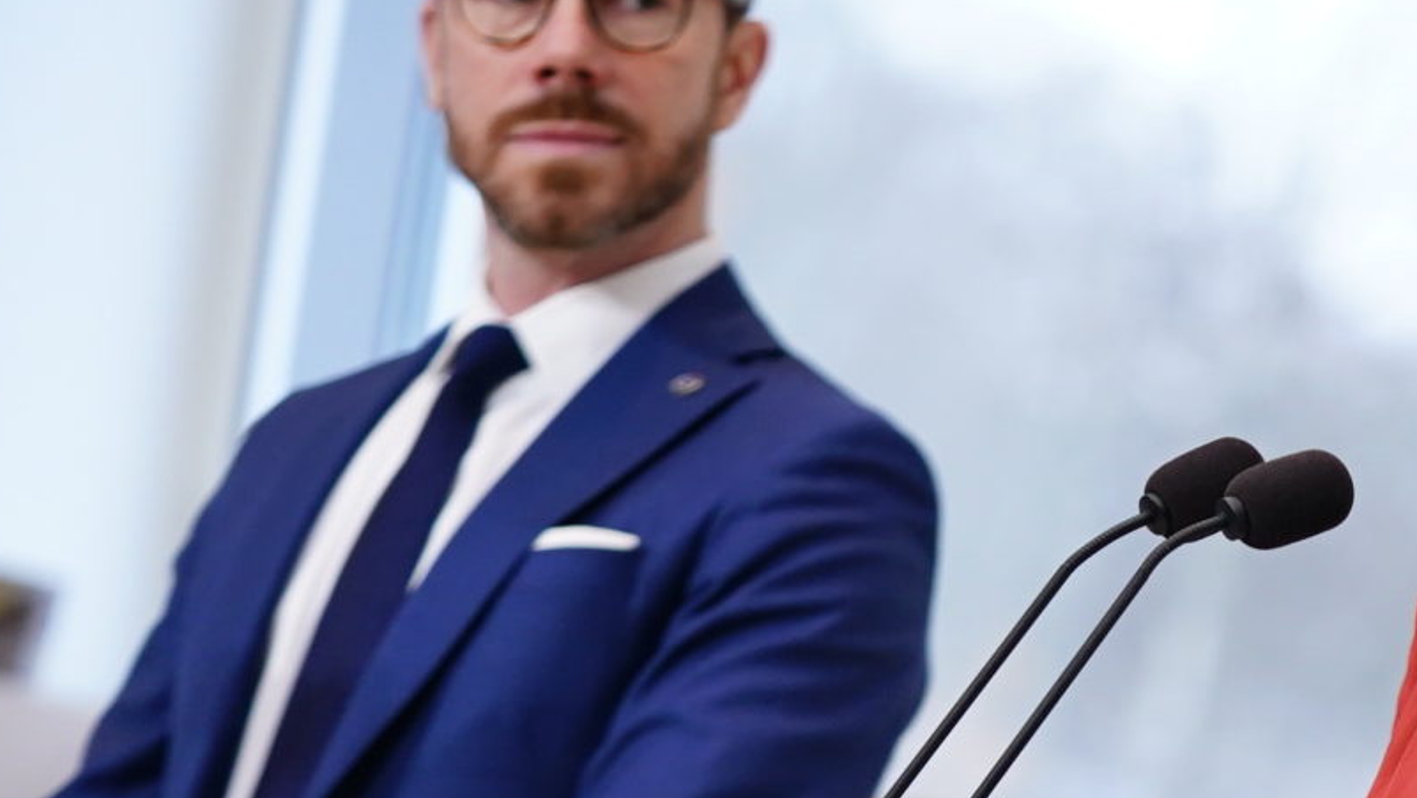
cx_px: 2070
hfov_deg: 6.5
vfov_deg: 3.7
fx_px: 12327
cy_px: 965
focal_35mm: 328
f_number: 2.8
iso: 1250
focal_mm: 98
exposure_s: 1/320
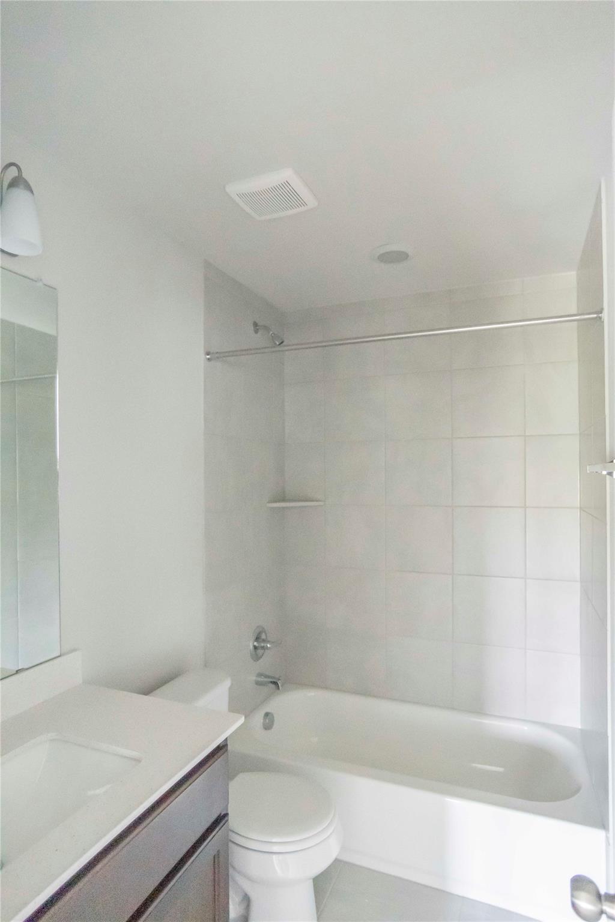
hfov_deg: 67.4
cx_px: 308
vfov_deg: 90.0
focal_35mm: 18
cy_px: 461
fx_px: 461
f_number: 4
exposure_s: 1/125
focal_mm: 12
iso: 4000
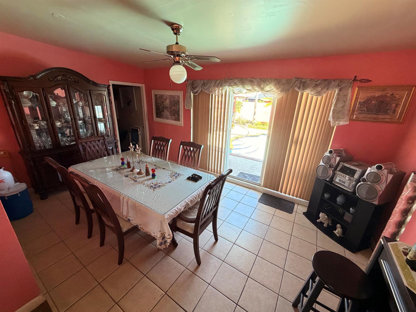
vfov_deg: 85.7
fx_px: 168
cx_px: 208
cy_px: 156
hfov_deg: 102.1
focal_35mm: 14
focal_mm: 2.22
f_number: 2.2
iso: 320
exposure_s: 1/67
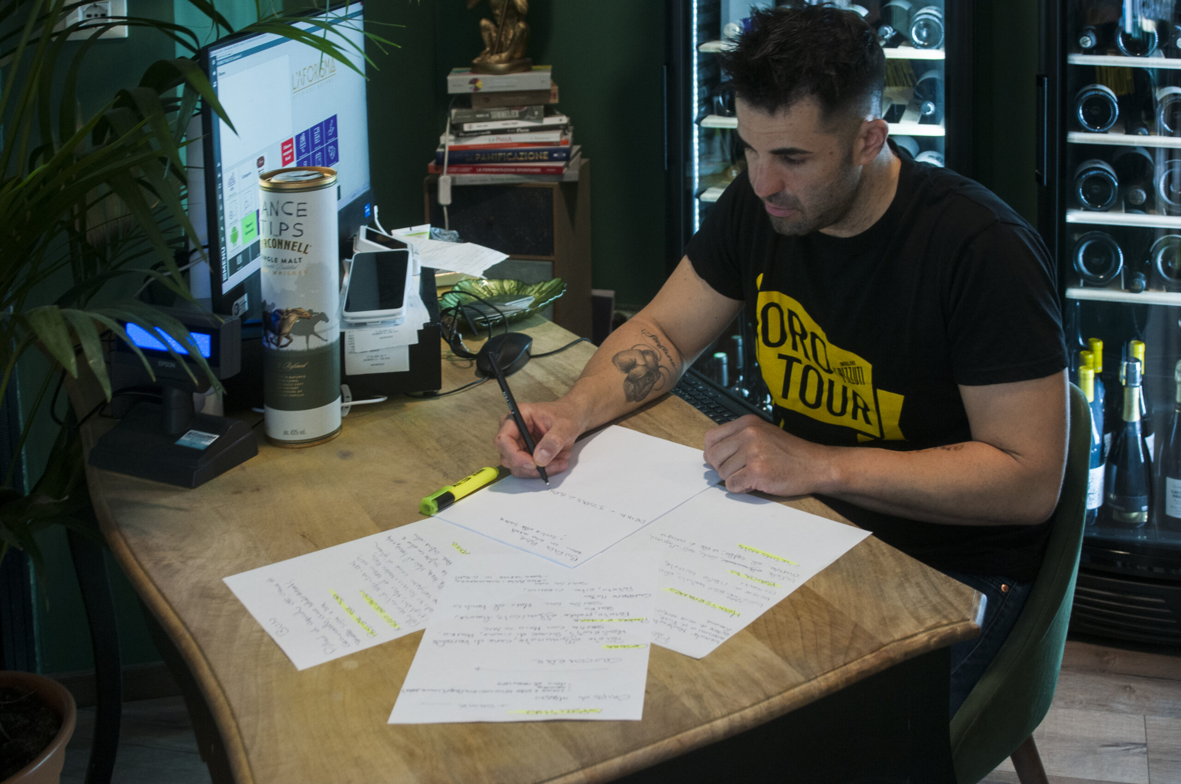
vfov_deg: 31.8
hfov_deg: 46.5
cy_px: 392
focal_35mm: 42
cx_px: 590
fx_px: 1376
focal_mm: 28
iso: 400
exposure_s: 1/15
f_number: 4
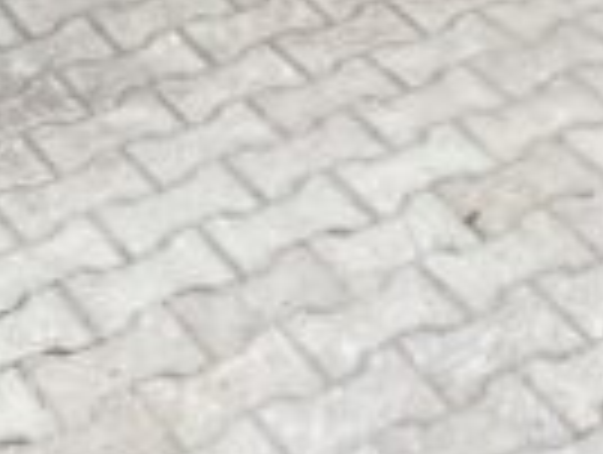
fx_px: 2600
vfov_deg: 8.6
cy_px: -814
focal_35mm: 149
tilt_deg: -10.1
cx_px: 774
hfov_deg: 12.8
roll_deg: +3.2
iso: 32
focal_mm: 4.2
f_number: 1.6
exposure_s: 1/244
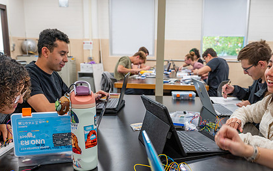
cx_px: 164
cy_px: 102
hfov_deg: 54.9
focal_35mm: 35
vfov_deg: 36.2
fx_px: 261
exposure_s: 1/160
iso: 500
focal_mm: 24
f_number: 3.5
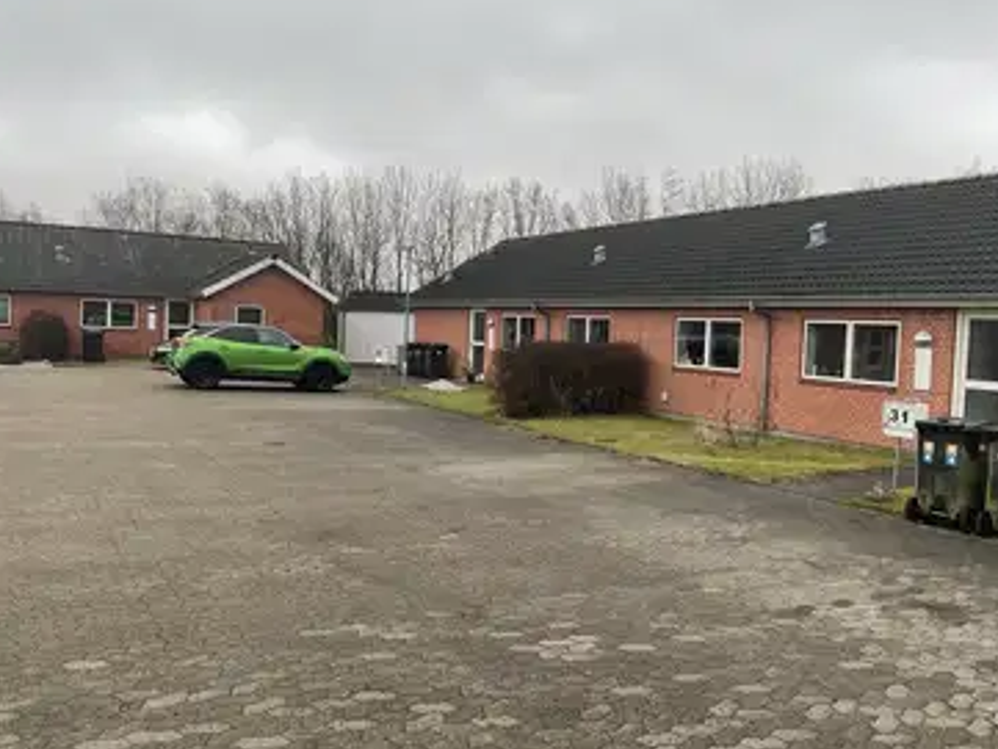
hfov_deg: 59.9
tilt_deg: -2.6
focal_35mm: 30
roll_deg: -2.5
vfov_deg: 46.8
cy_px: 365
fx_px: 865
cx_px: 491
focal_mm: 3
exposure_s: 1/111
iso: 16
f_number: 1.8
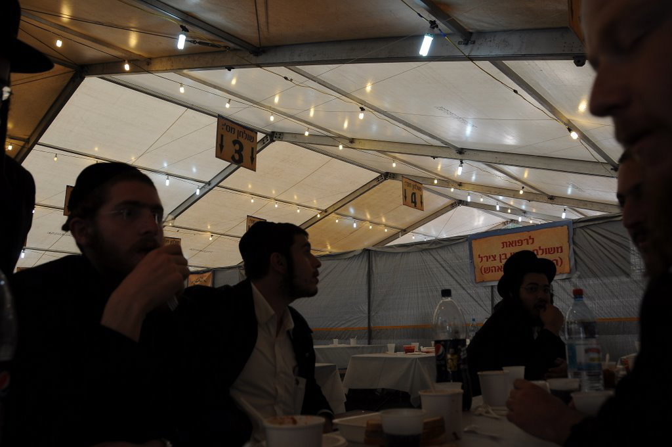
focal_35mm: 27
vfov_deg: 47.8
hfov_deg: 67.4
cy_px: 224
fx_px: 503
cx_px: 336
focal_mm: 18
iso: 250
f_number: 5
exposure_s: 1/250
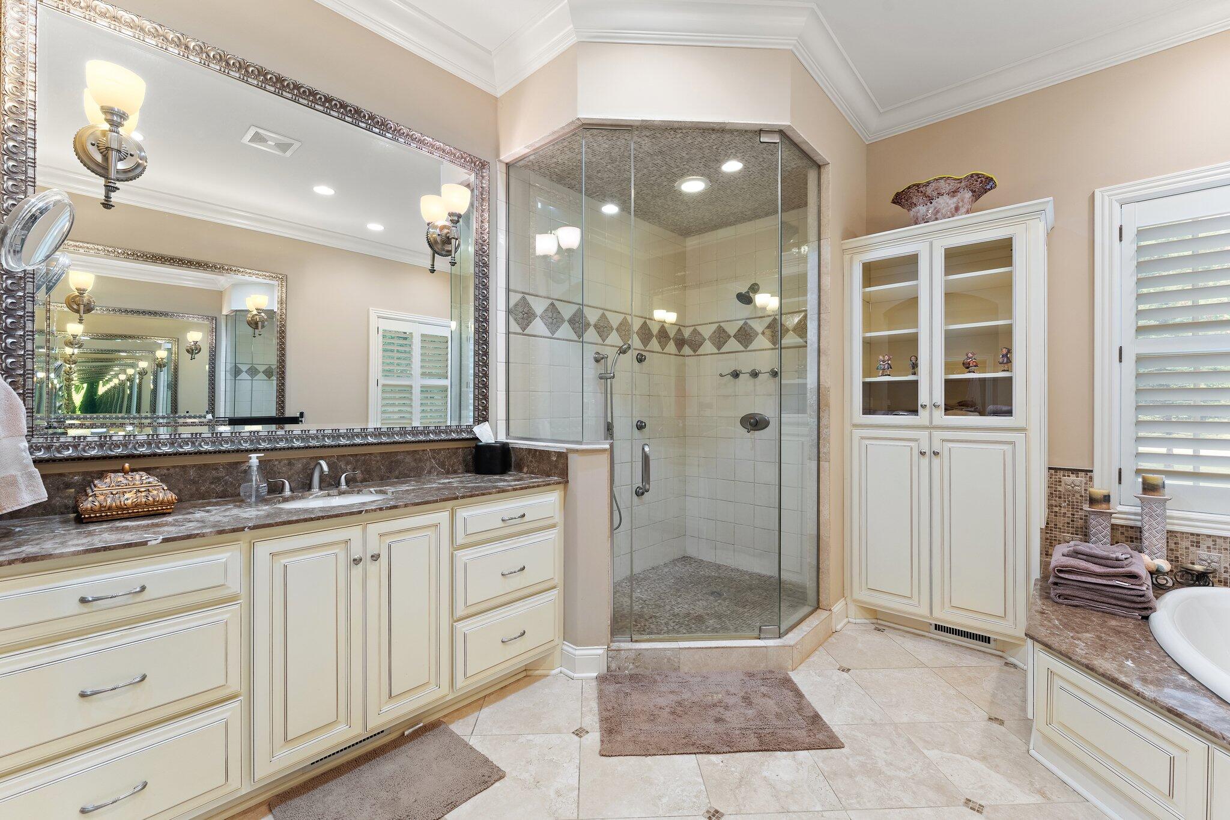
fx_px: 509
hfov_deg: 100.8
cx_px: 615
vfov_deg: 77.7
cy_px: 410
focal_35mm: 15
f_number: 9
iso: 320
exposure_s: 1/3
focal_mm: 14.9
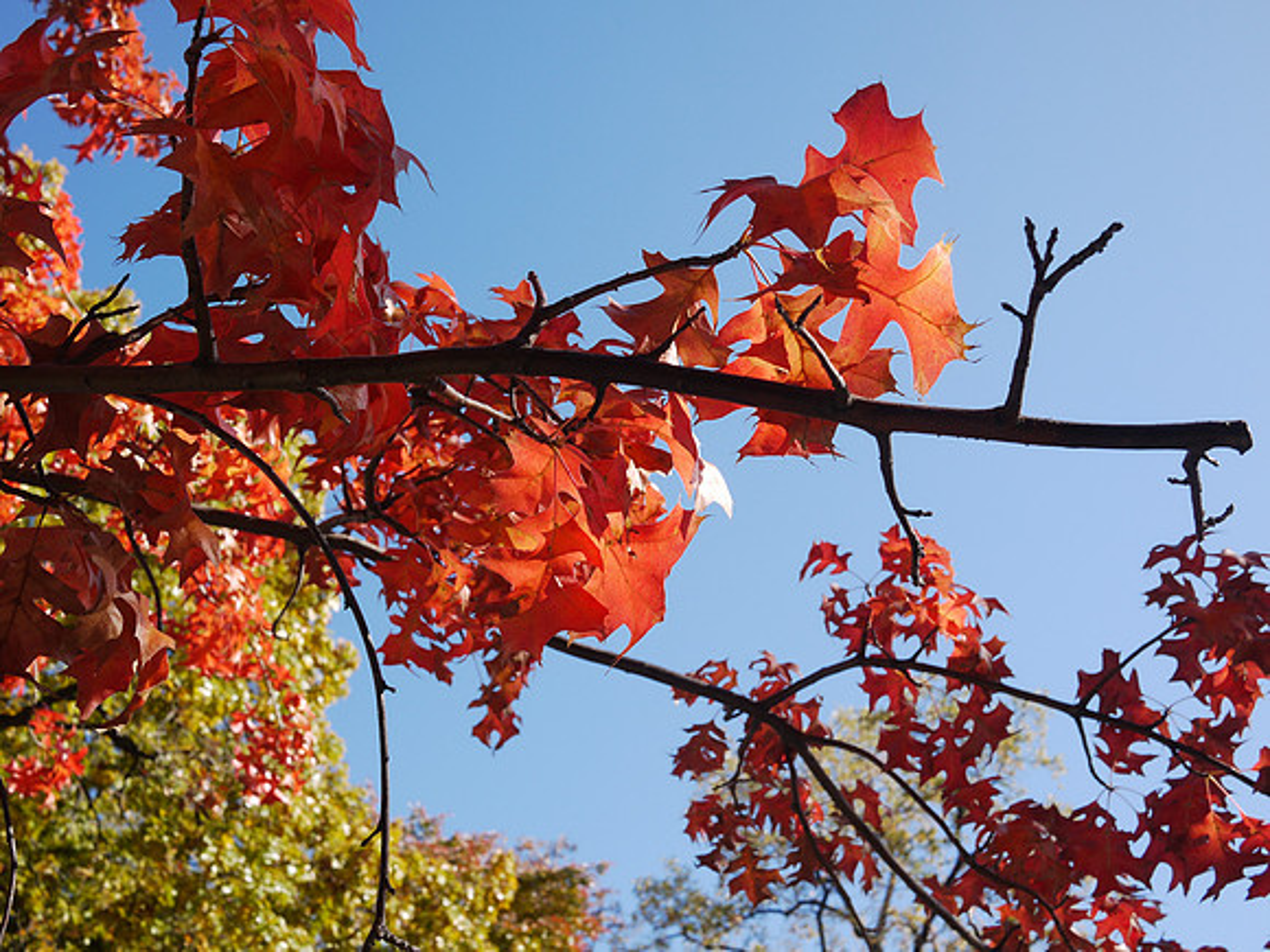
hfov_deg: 46.8
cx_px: 635
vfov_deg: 36.0
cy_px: 476
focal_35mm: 40
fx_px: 1468
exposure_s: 1/125
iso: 100
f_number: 8
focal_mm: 20
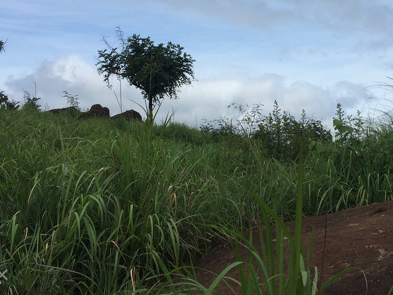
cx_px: 264
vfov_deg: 26.1
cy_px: 62
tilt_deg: +8.3
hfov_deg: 34.6
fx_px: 624
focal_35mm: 55
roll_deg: -2.9
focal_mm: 4.15
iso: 32
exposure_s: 1/3968
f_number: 2.2
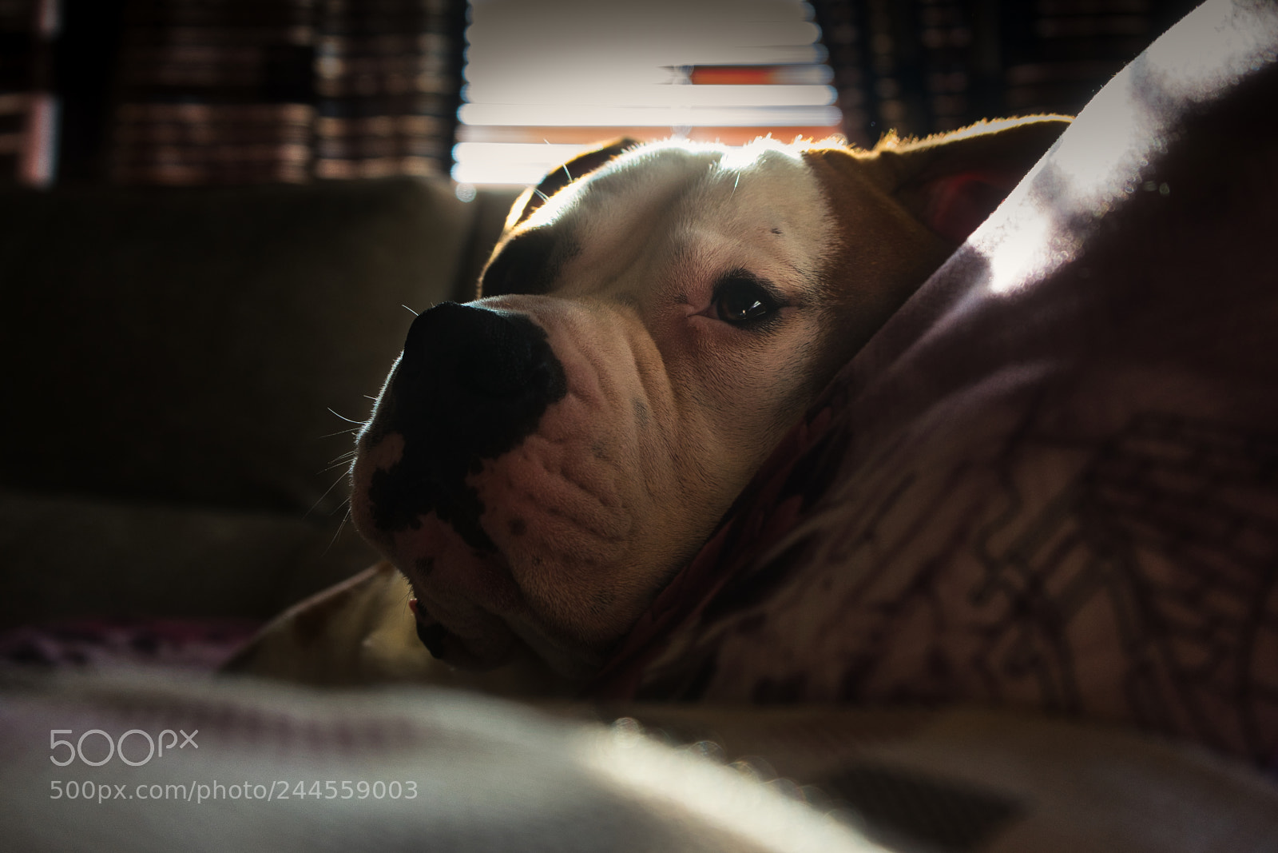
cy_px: 426
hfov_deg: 42.7
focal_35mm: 46
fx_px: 1633
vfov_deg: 29.2
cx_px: 639
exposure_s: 1/100
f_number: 5.6
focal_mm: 46
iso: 800
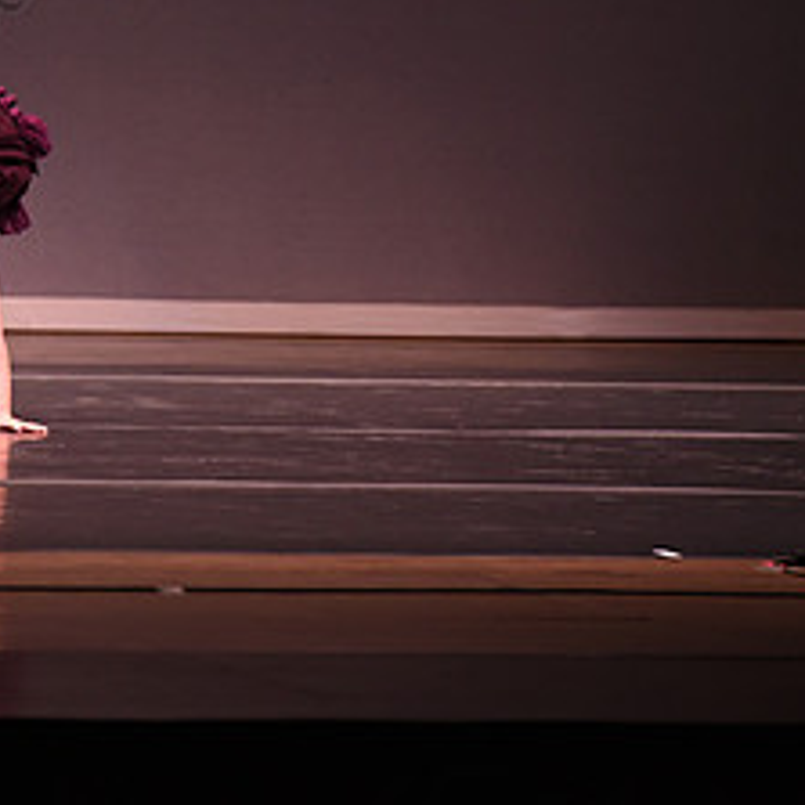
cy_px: 117
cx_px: -119
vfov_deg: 4.0
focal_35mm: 442
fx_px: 11629
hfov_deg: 4.0
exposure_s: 1/250
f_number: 4
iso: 2000
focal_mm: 200
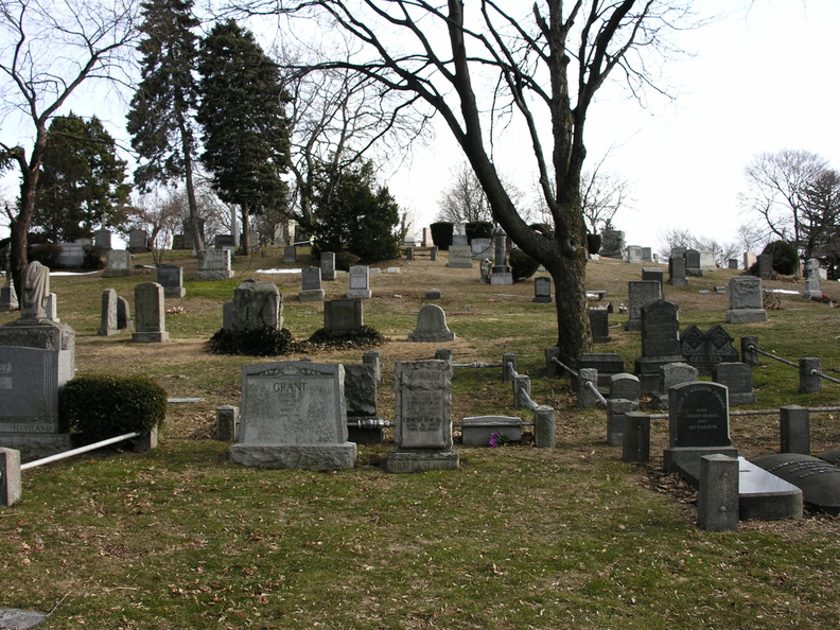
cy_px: 315
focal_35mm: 35
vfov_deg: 40.7
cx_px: 420
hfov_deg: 52.6
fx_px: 849
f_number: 4.5
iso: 50
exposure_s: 1/162
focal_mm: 8.9
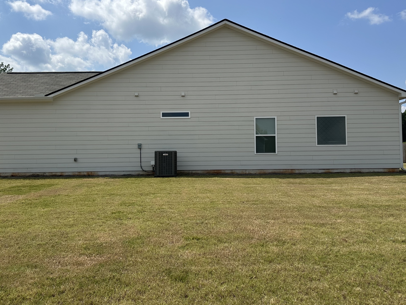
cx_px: 192
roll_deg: +0.1
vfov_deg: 46.7
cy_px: 141
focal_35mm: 30
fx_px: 352
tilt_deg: +2.4
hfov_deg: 59.9
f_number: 1.78
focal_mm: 6.86
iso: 80
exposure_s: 1/7576
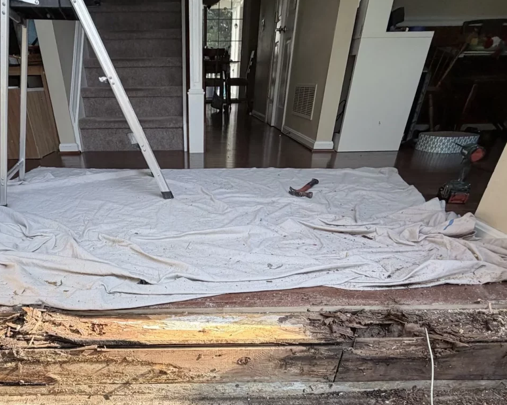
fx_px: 345
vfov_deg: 57.3
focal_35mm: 23
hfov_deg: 71.6
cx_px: 195
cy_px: 311
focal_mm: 2.22
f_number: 2.2
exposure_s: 1/203
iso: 40
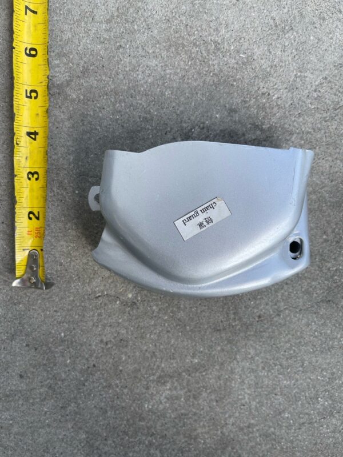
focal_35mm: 26
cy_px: 228
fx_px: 344
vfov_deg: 67.3
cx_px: 172
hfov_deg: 53.1
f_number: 1.6
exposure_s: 1/592
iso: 32
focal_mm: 5.1
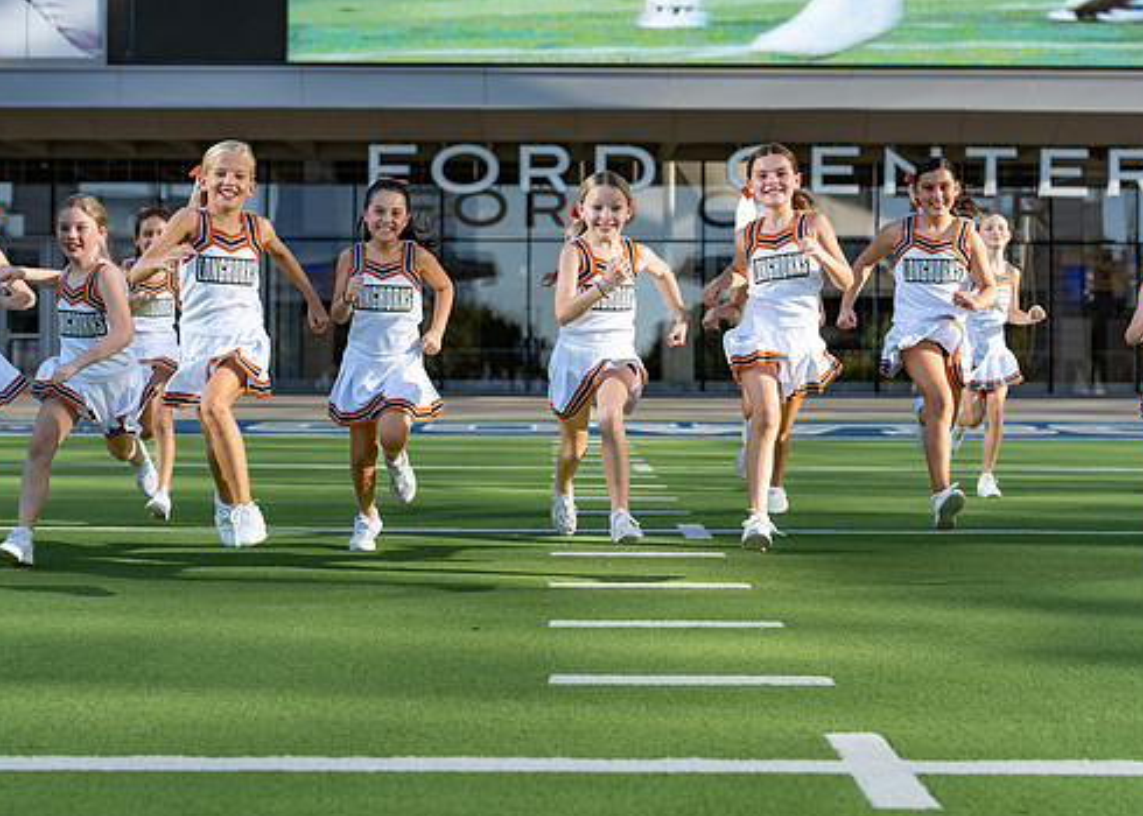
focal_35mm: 63
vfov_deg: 22.6
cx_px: 541
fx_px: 2045
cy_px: 382
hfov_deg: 31.2
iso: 160
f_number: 2.8
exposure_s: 1/1250
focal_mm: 50
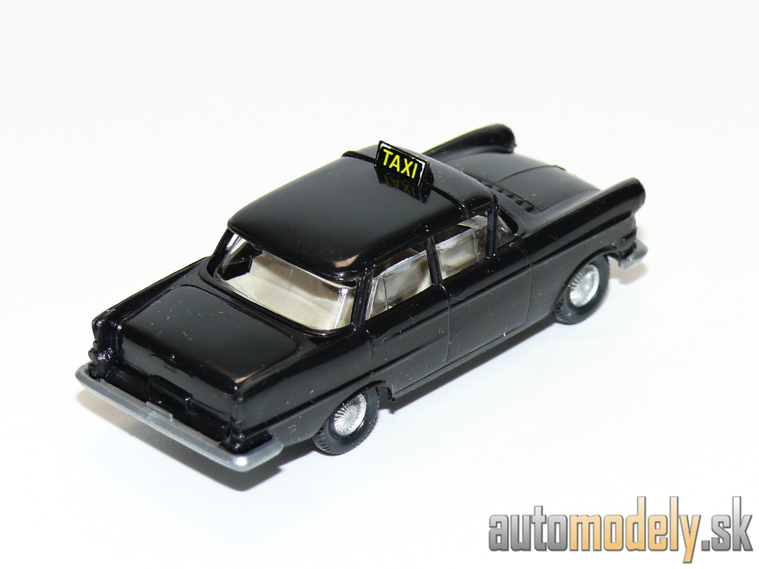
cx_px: 380
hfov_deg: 13.7
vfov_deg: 10.3
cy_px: 284
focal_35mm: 144
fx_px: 3157
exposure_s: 1/30
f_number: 4
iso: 100
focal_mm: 17.2
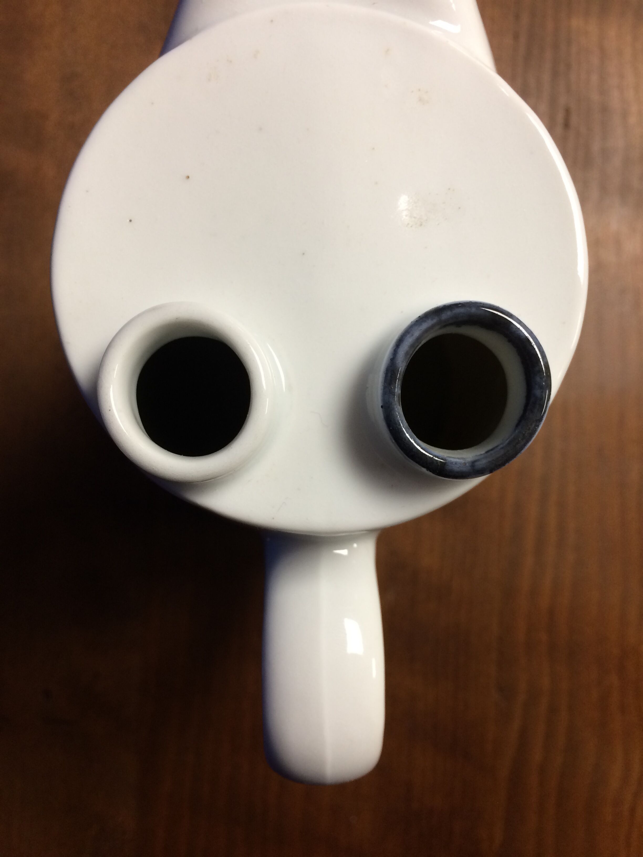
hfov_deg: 48.2
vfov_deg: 61.7
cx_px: 322
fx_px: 718
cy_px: 428
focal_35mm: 29
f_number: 2.2
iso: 64
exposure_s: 1/33
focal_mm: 4.15
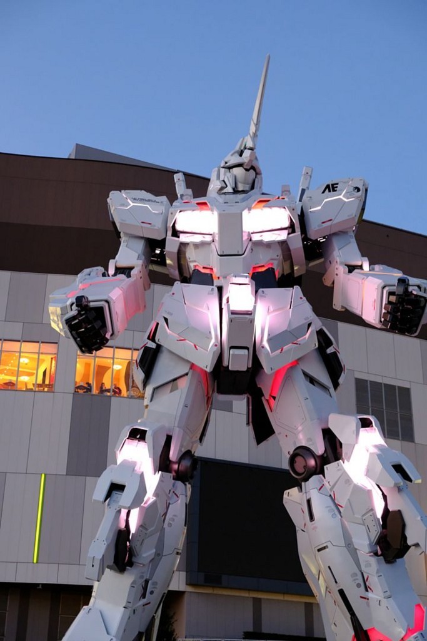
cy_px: 320
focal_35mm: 49
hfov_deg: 27.5
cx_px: 214
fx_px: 871
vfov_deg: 40.3
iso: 3200
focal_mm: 32.9
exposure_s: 1/42
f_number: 4
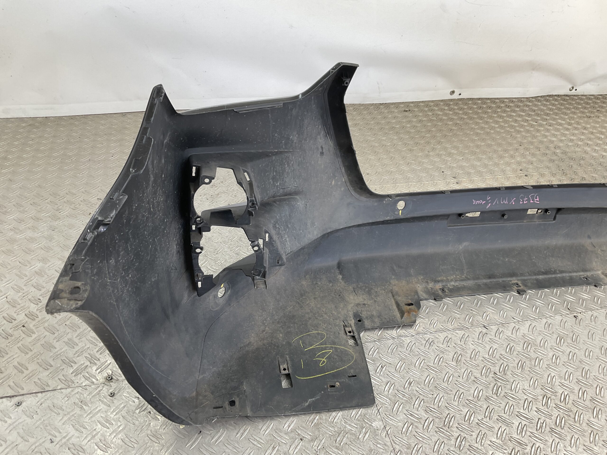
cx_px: 304
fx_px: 509
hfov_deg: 61.7
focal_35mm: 29
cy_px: 228
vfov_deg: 48.2
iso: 20
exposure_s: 1/100
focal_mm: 3
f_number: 1.8
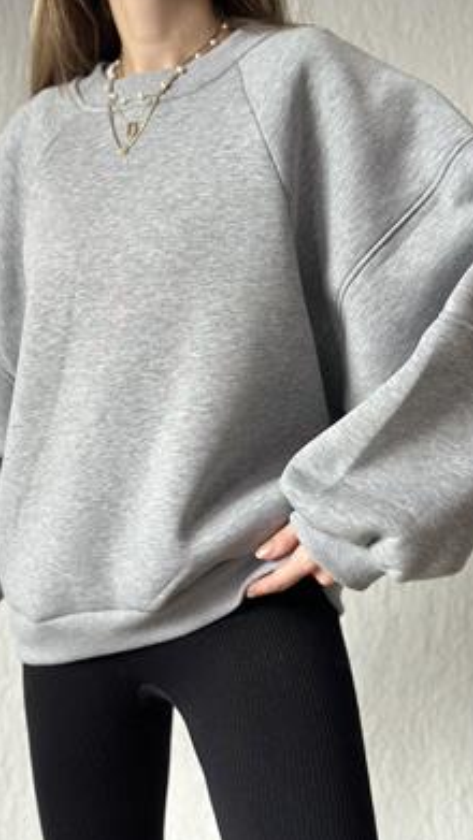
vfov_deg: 36.6
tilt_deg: +2.1
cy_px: 400
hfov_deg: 21.1
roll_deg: -0.1
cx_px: 230
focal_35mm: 57
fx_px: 1271
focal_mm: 6.86
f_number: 1.78
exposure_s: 1/121
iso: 125
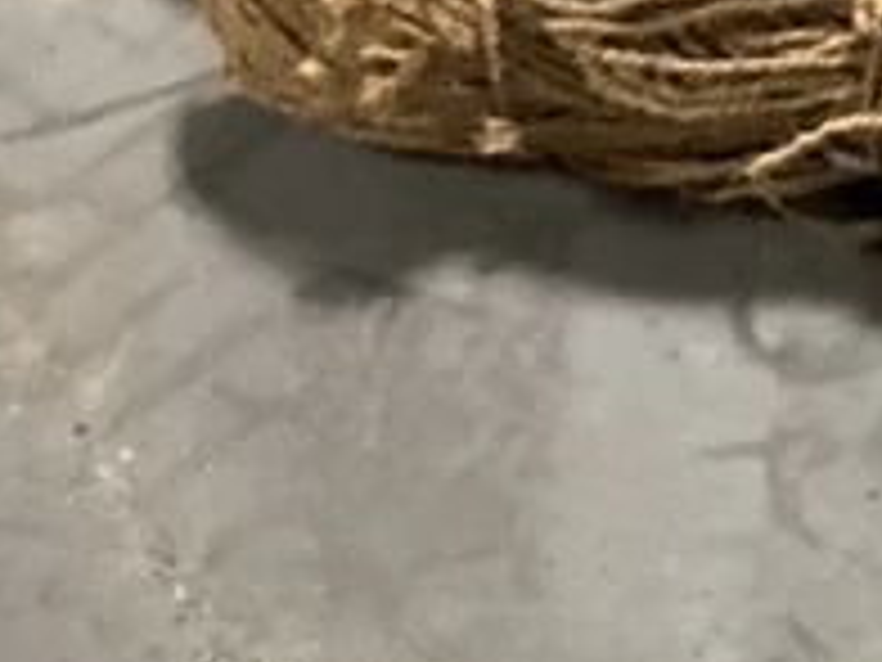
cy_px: 1205
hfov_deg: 16.9
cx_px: 1071
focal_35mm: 111
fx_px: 2828
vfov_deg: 12.2
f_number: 1.8
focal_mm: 3
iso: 320
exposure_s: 1/34
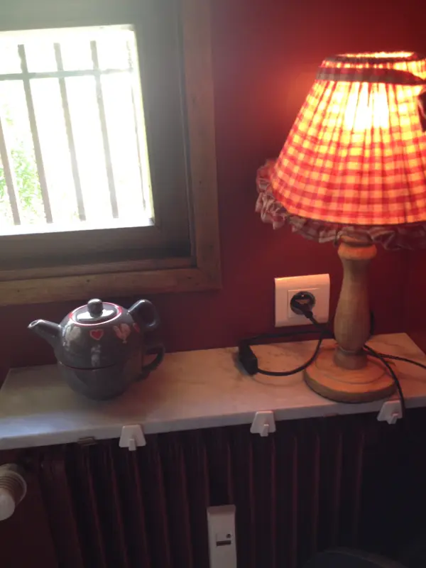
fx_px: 574
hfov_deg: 40.7
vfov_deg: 52.6
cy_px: 284
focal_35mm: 35
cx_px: 213
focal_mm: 4.28
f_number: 2.4
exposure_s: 1/20
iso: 64
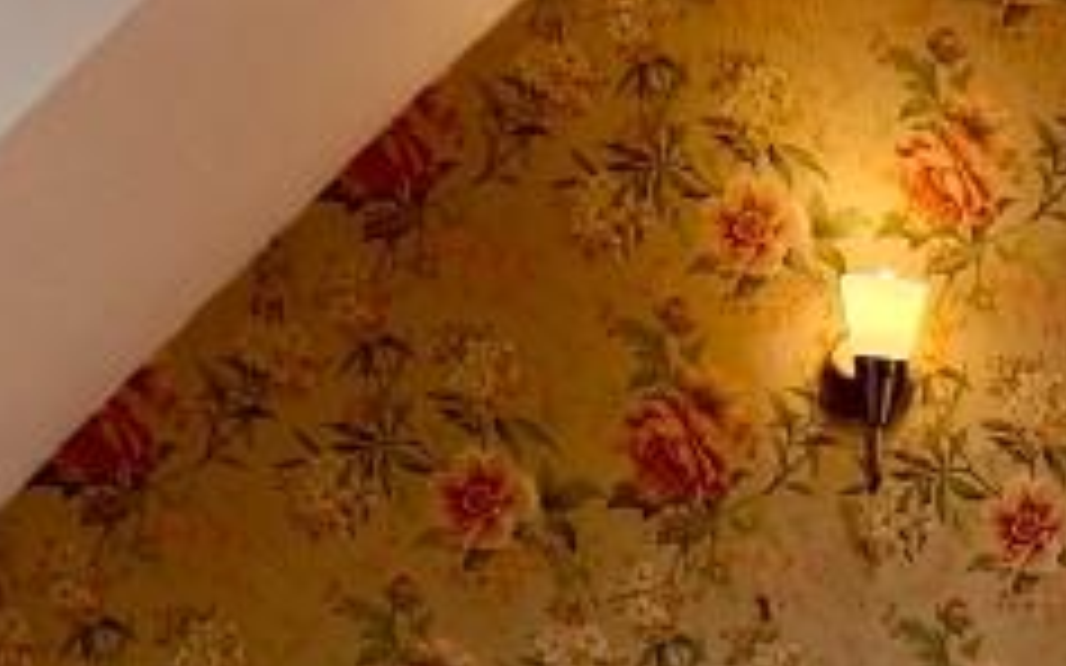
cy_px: 1431
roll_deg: -0.7
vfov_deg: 10.0
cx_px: 1471
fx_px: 3456
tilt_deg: -8.5
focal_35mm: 119
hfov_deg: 16.4
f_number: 1.5
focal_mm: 5.7
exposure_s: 1/361
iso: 50
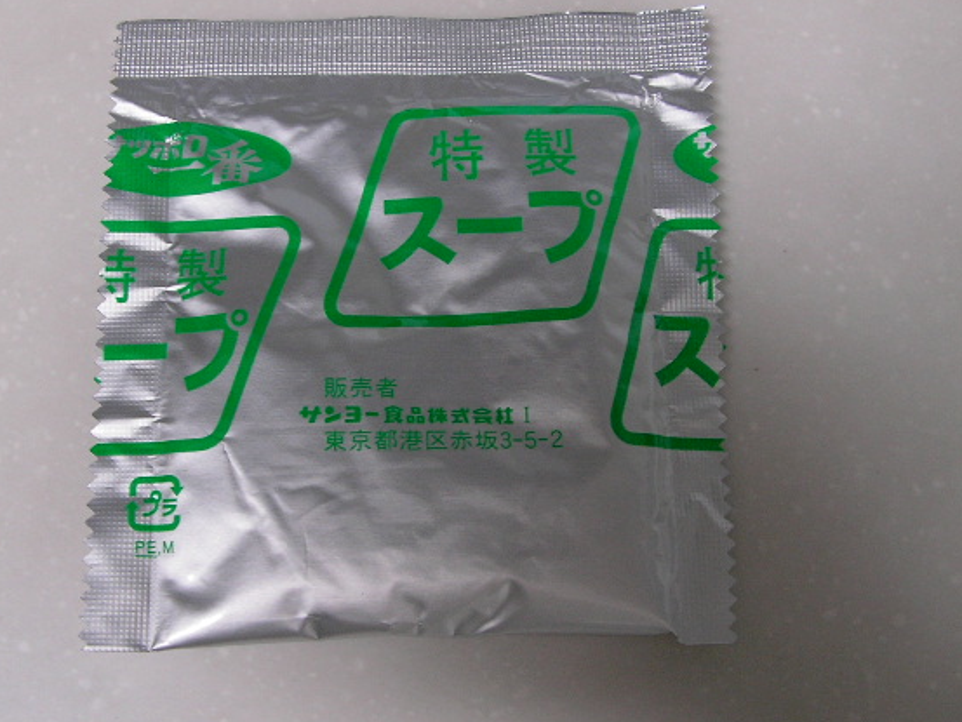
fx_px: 1223
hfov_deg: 42.8
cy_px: 338
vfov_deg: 32.9
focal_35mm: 44
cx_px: 412
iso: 100
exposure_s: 1/16.4
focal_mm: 5.8
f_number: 3.5
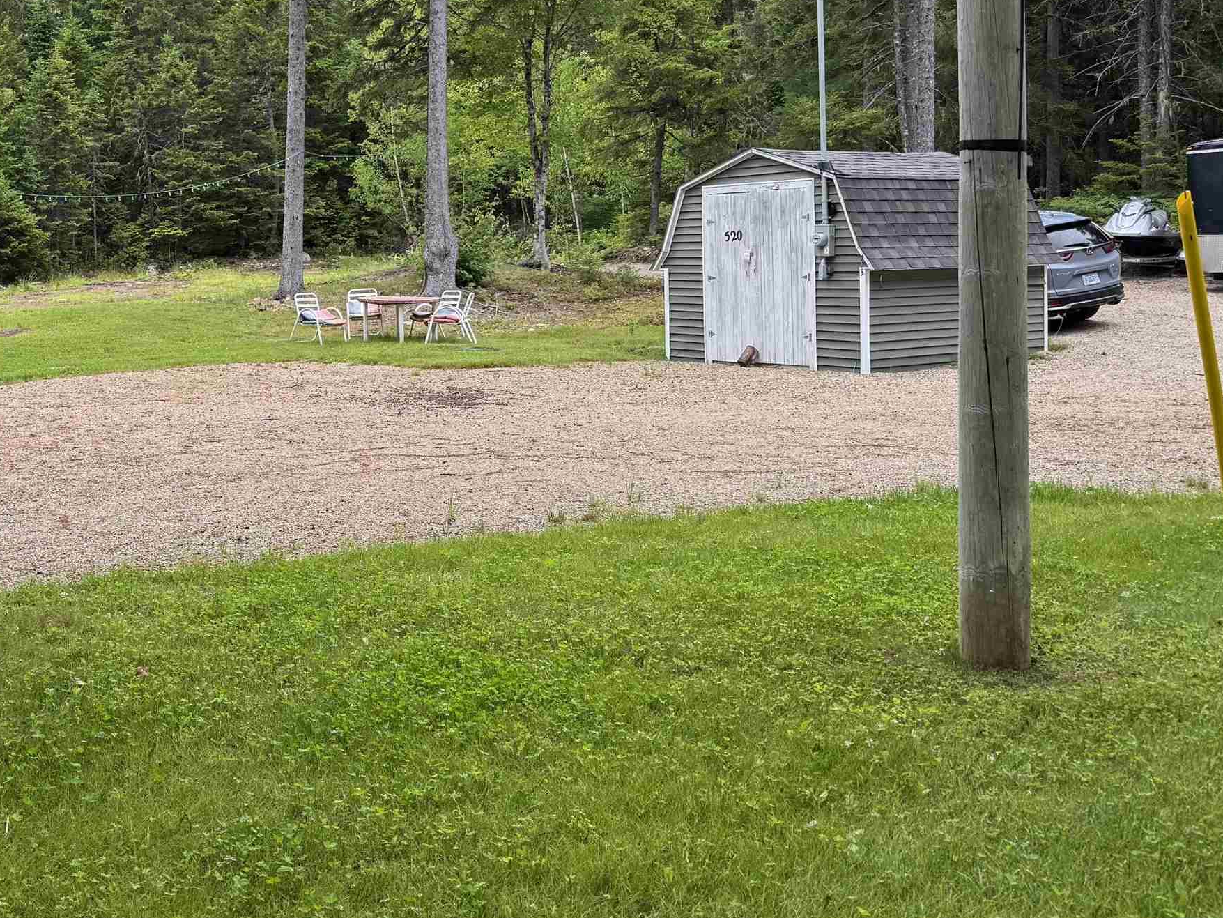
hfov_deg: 43.1
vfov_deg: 33.9
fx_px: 1484
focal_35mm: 42
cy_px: 281
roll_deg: +0.6
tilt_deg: +0.0
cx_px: 282
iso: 80
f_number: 1.78
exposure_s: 1/278
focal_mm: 6.76
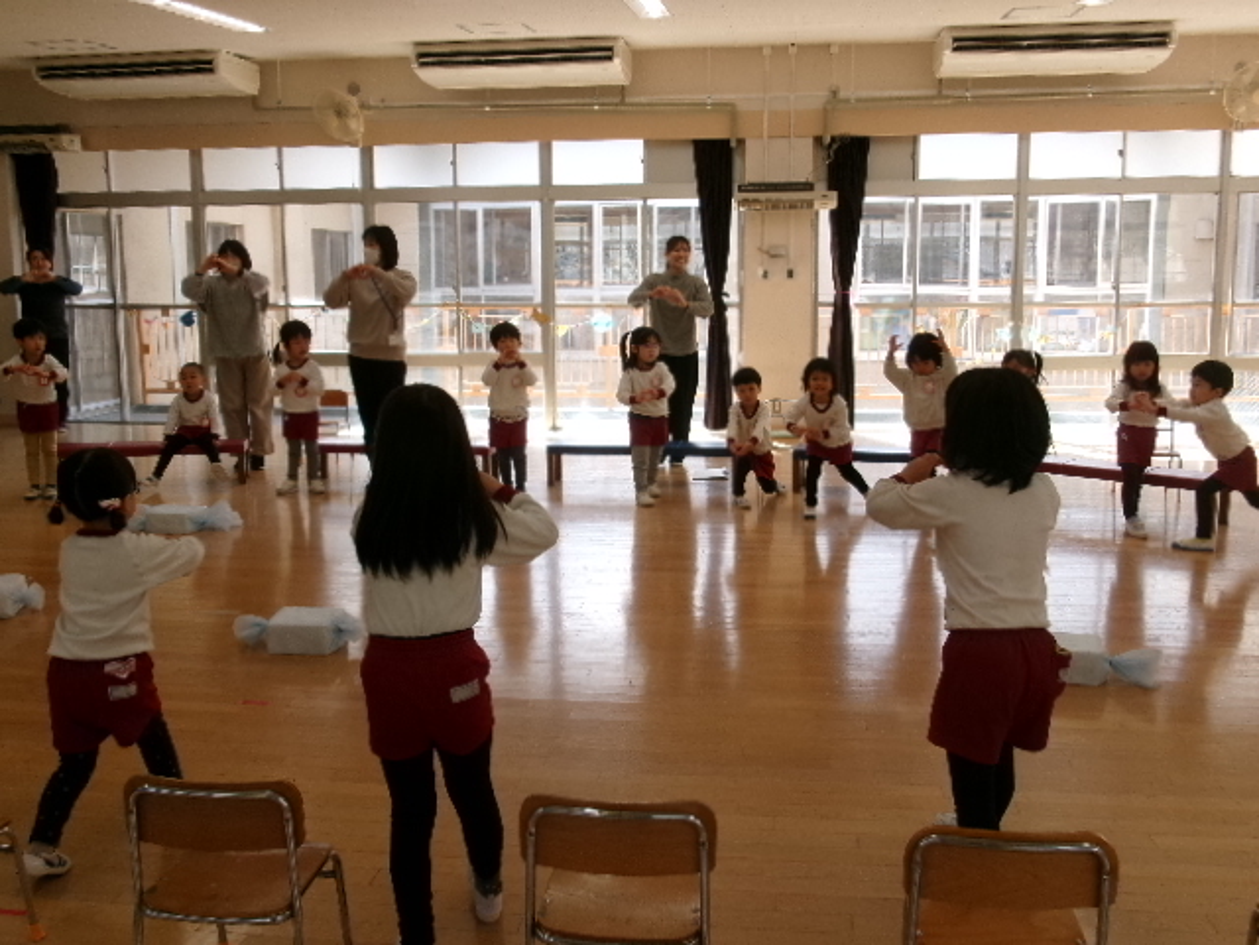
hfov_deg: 51.4
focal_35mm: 36
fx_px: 1309
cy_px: 472
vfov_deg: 39.7
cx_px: 630
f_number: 4.5
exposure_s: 1/150
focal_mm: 6.4
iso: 100
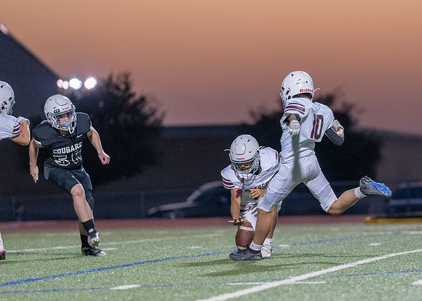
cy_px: 146
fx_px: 3196
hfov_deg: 7.5
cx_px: 287
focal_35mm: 267
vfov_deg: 5.4
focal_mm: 200
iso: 1250
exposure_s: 1/1000
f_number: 2.8
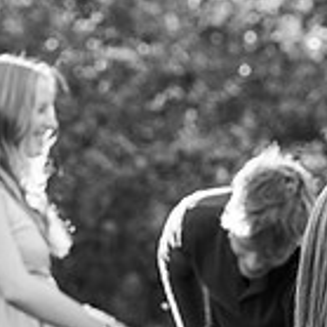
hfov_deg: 5.2
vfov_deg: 5.2
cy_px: 373
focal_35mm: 337
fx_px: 3602
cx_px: 198
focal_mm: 95
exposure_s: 1/160
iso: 400
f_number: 4.5
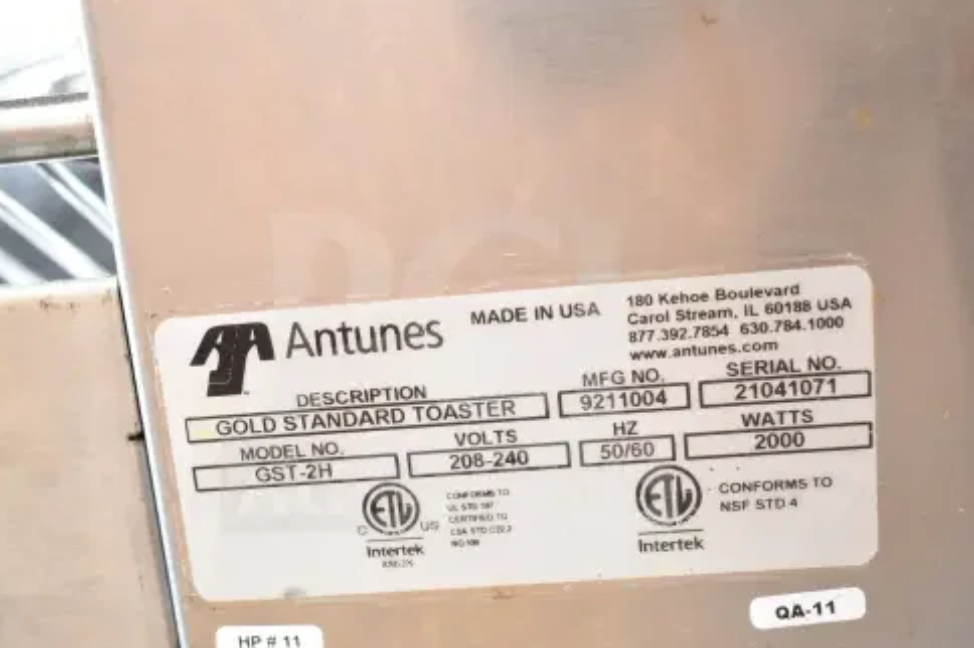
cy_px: 373
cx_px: 445
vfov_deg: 25.5
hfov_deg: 37.5
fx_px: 1433
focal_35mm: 53
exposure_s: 1/50
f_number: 4.2
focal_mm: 28
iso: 1400
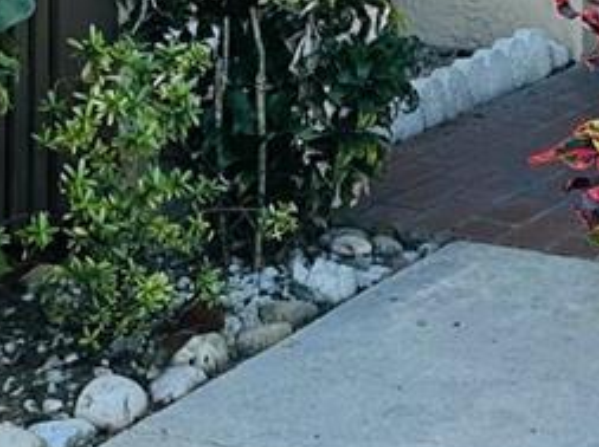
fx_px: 2626
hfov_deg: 13.0
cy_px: -416
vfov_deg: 9.2
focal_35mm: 152
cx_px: 417
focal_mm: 6.86
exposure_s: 1/458
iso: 80
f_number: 1.78
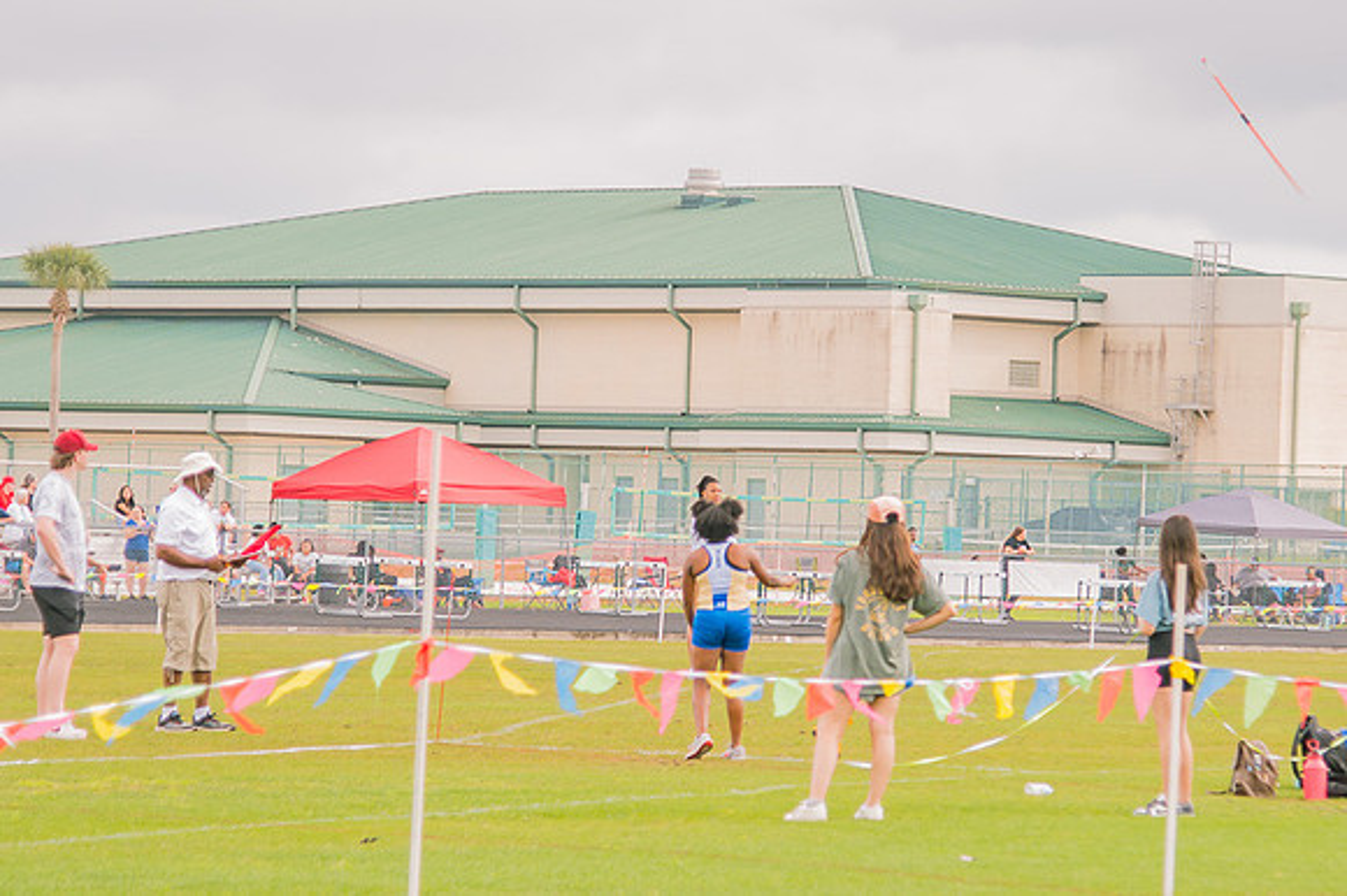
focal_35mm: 183
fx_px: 6826
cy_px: 474
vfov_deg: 7.5
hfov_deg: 11.3
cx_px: 763
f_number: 4
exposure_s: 1/200
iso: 200
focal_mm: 86
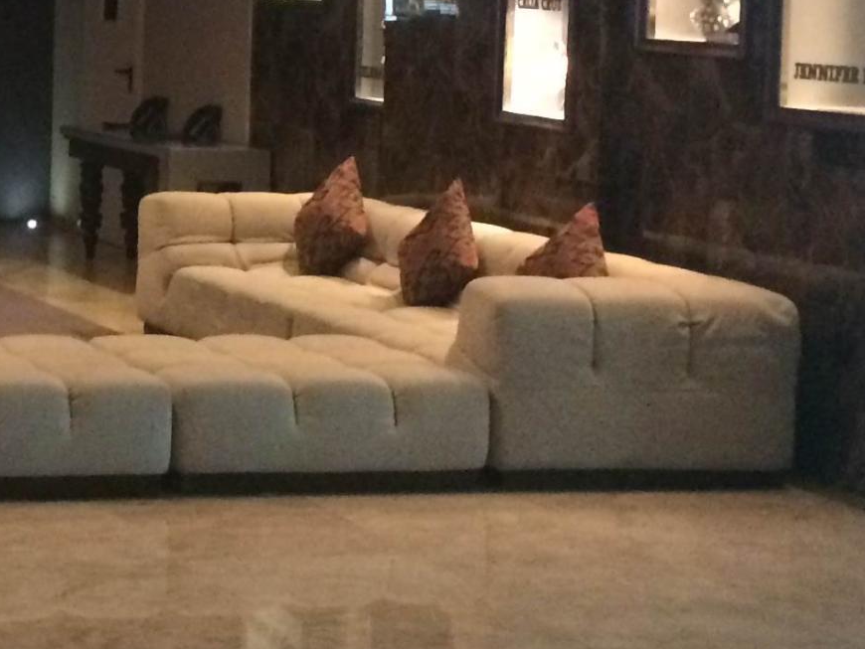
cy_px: 43
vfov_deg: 14.6
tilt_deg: -2.2
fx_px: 2500
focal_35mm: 100
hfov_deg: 18.6
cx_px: -157
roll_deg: -1.7
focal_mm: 4.15
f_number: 2.2
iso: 400
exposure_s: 1/15
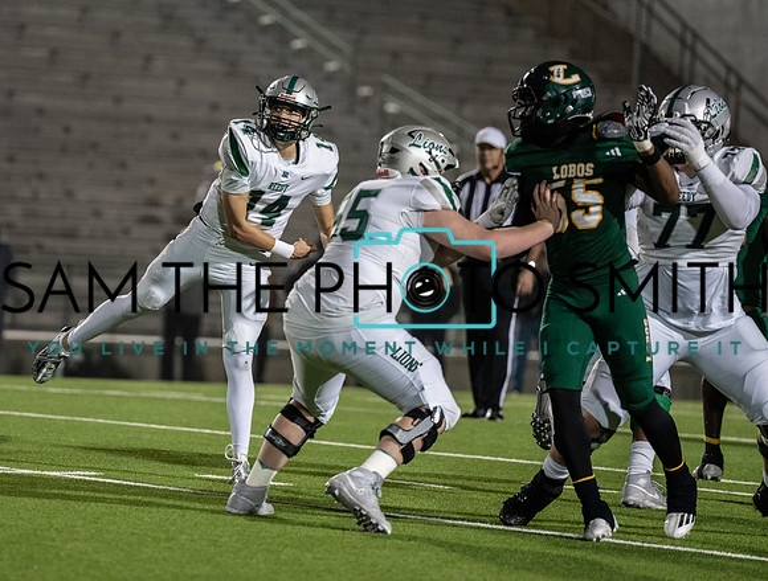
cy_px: 213
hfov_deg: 7.4
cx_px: 216
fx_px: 5953
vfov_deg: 5.6
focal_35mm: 267
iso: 3200
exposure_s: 1/1250
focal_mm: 194
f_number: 2.8
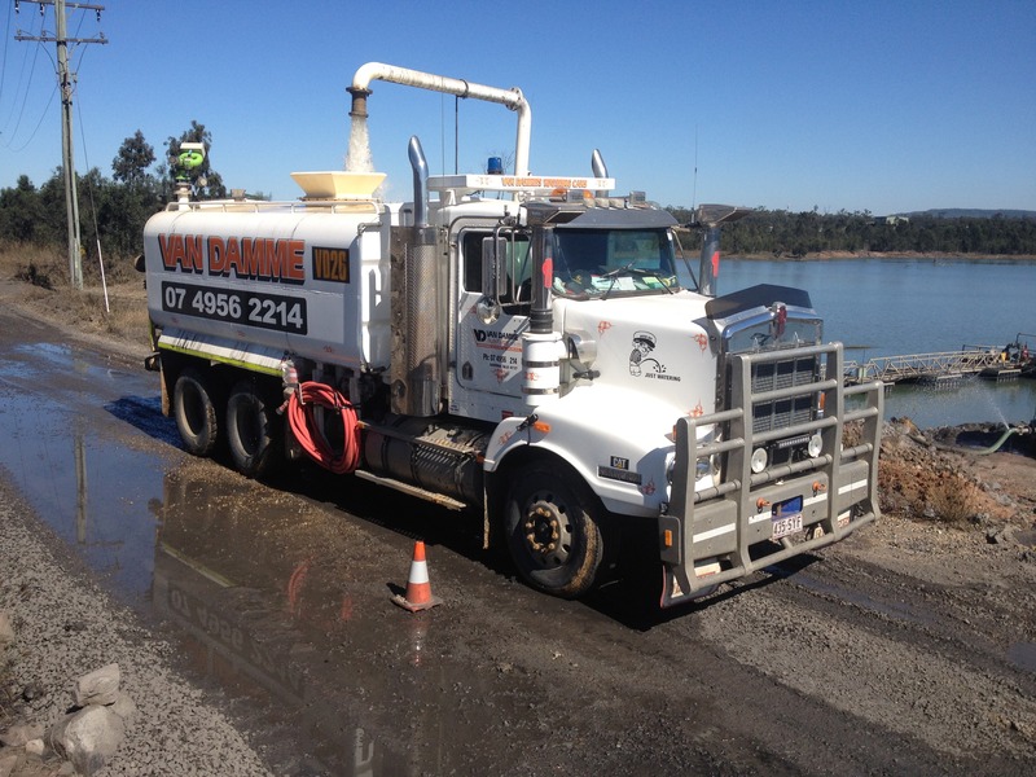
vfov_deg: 40.7
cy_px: 388
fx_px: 1047
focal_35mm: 35
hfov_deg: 52.6
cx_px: 518
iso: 64
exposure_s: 1/1727
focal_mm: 4.28
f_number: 2.4
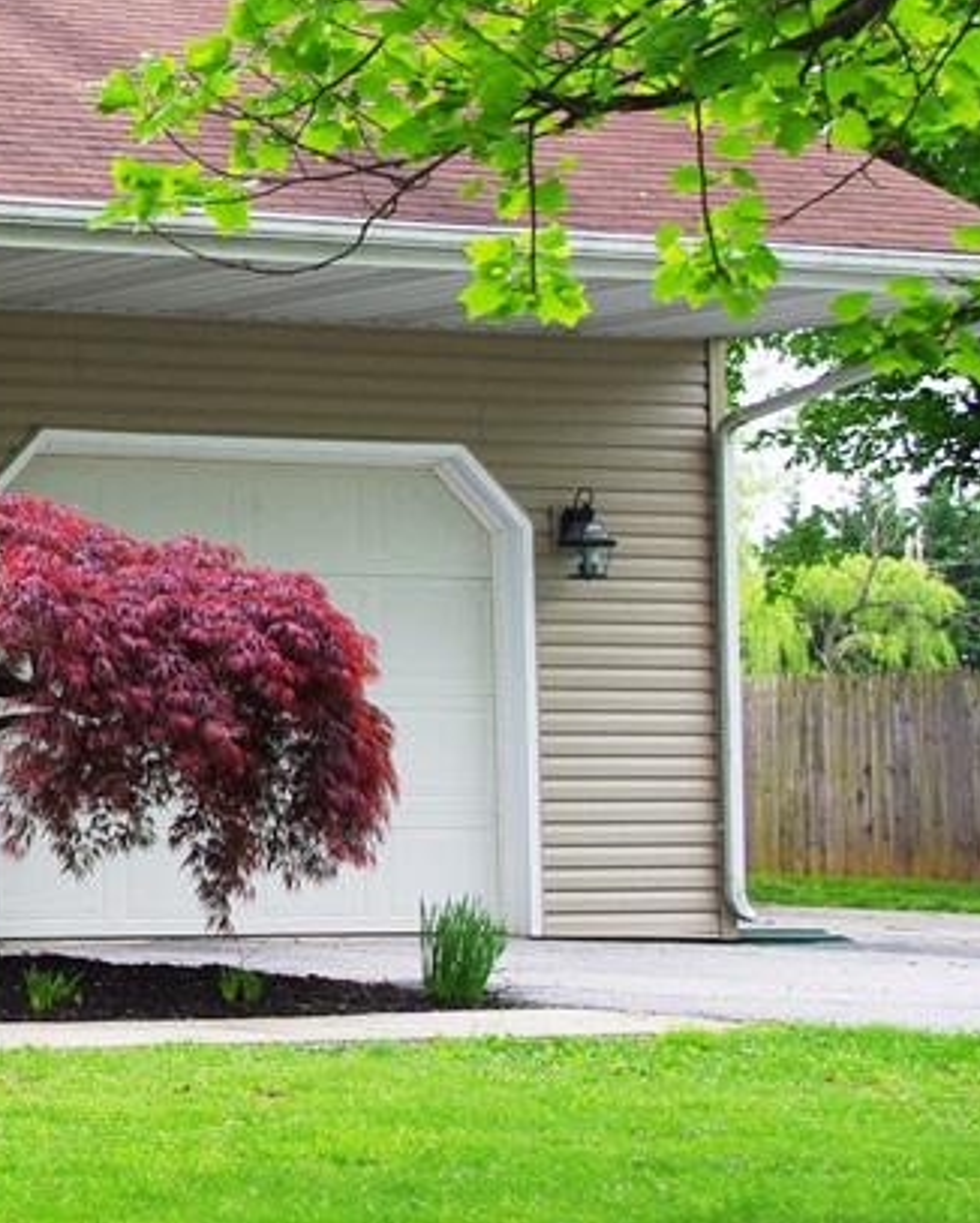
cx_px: -724
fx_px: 3840
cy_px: 583
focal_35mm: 106
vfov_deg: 18.1
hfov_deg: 13.3
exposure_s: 1/125
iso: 100
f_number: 4
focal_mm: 26.25
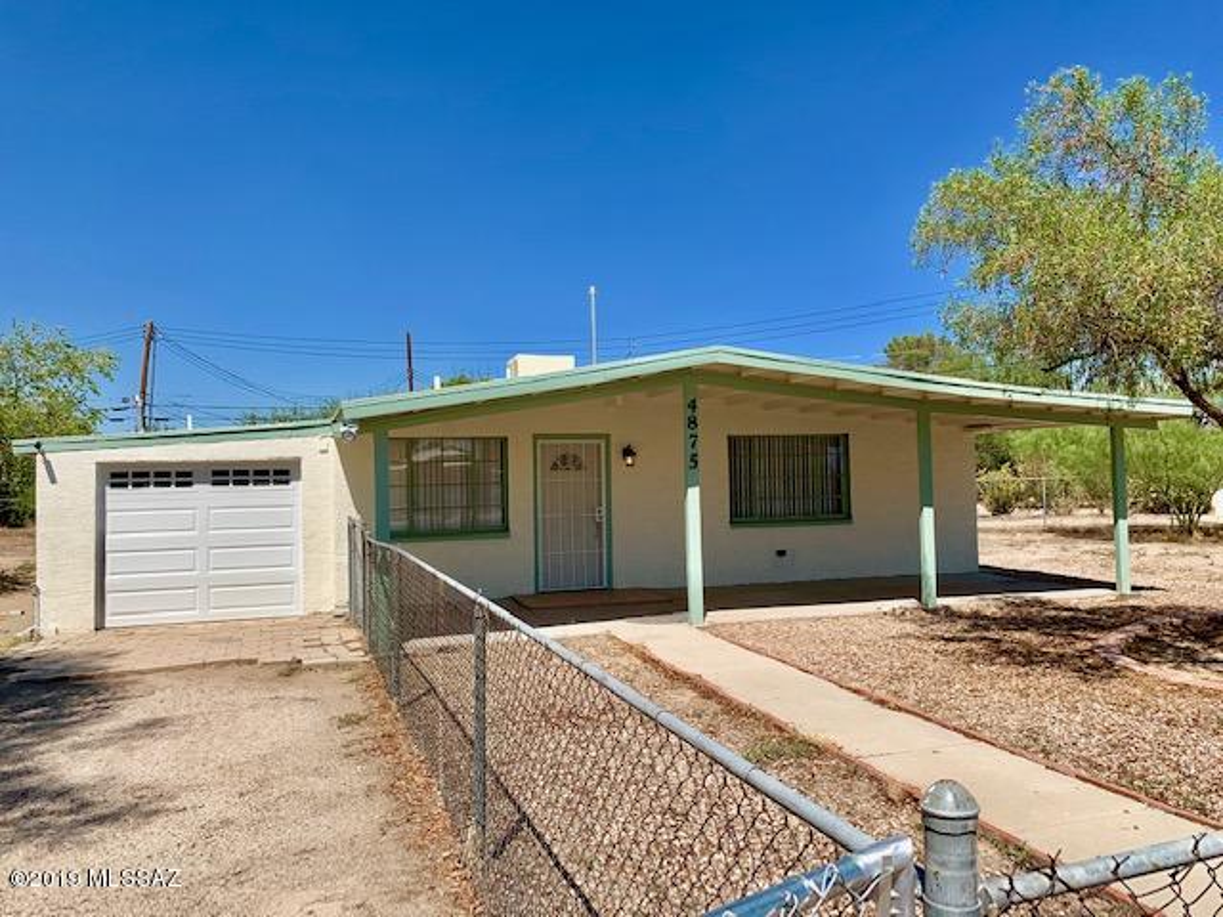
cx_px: 612
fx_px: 919
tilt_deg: +1.0
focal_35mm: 26
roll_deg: +0.5
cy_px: 458
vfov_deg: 53.1
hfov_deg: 67.3
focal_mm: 4.25
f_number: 1.8
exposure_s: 1/3185
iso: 25
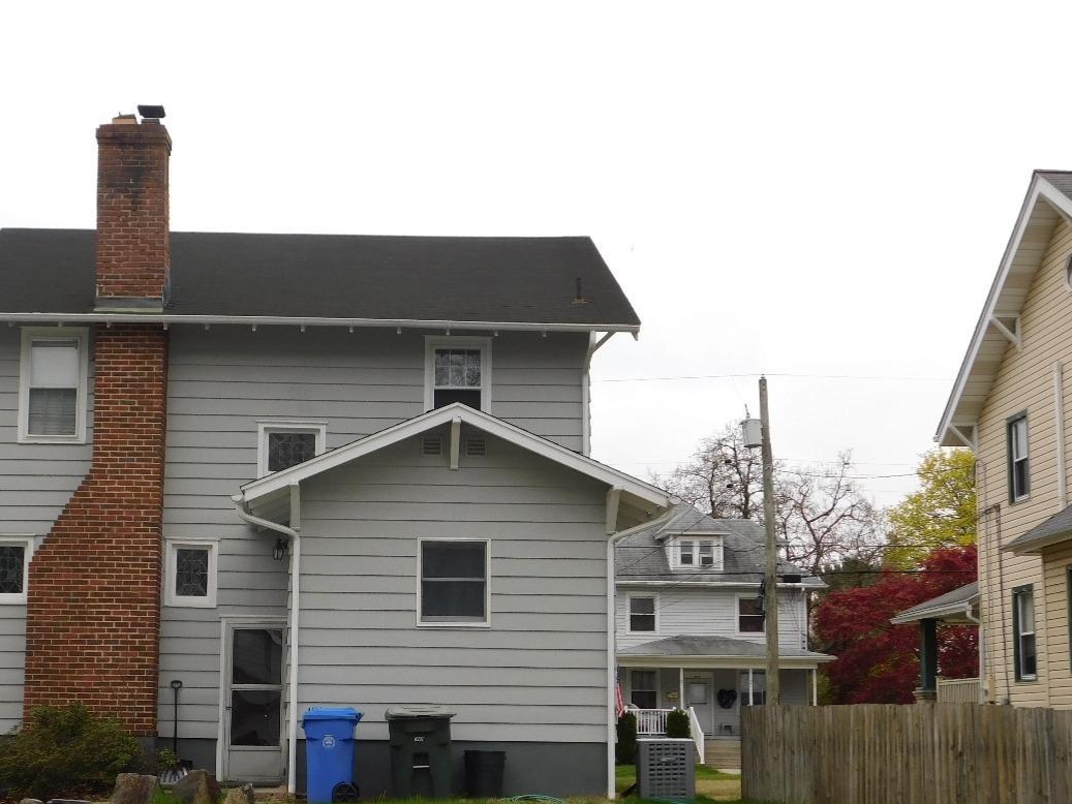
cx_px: 379
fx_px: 1549
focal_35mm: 50
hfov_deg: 37.9
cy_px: 553
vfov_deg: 28.9
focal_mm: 6.3
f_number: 3.5
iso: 125
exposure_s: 1/400
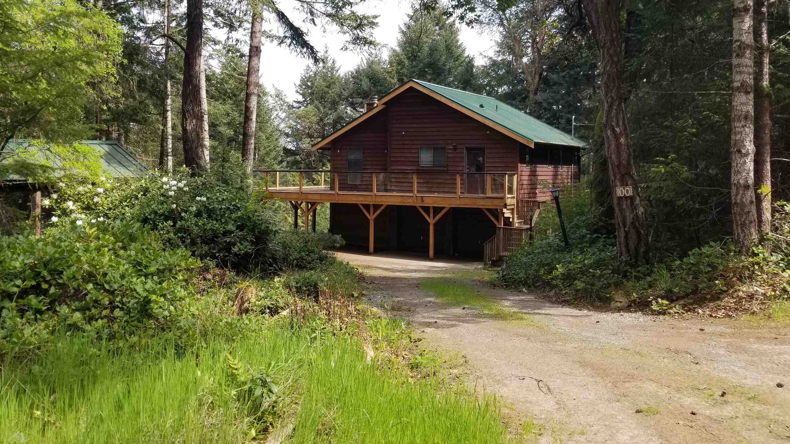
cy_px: 165
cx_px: 359
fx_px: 691
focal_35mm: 33
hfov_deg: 59.4
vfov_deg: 35.4
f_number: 1.7
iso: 50
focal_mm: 4.25
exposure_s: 1/816
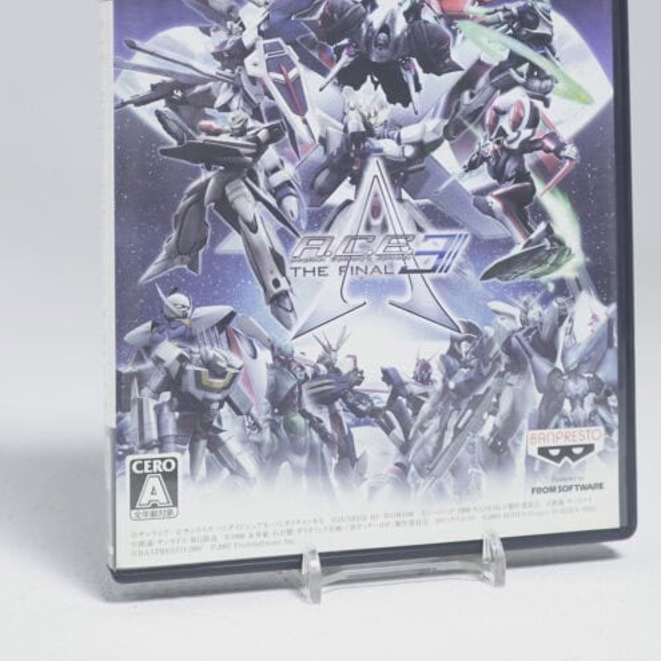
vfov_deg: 25.0
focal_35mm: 68
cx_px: 373
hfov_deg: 25.3
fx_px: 1469
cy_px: 158
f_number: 5.6
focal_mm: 33
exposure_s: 1/20
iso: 640
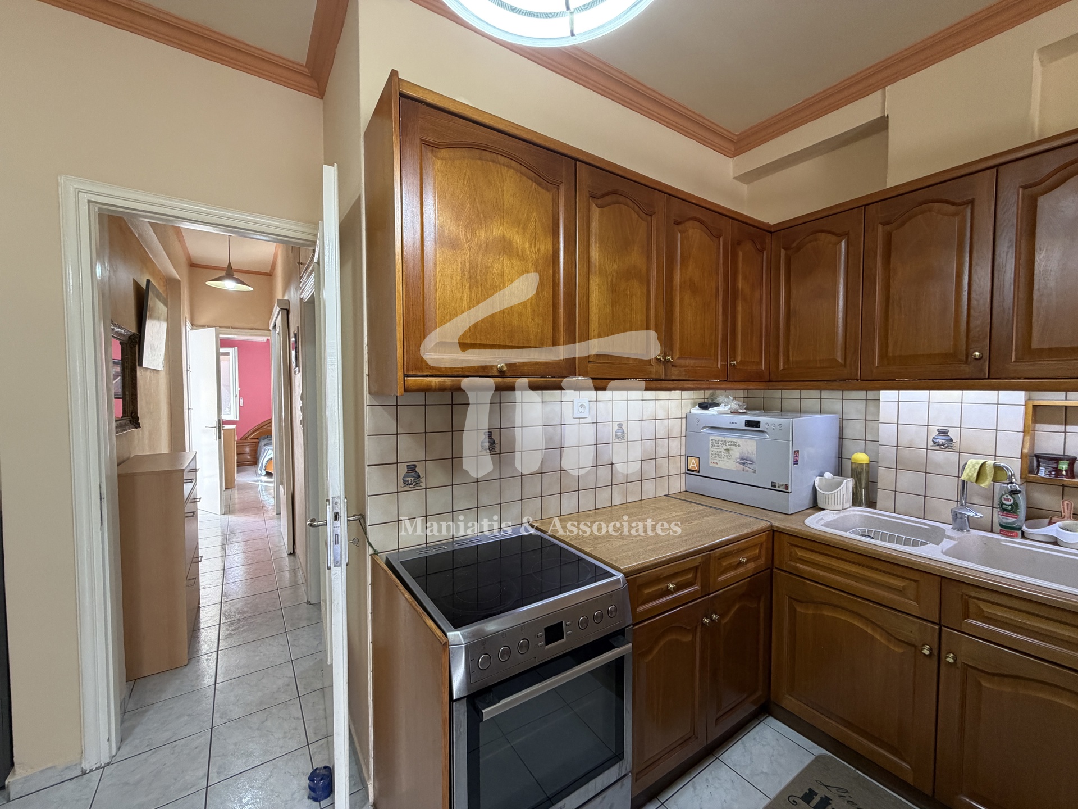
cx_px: 539
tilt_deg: -2.3
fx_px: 436
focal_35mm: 14
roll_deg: +0.0
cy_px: 404
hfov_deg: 102.1
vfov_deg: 85.7
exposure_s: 1/100
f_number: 2.2
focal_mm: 2.22
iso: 250
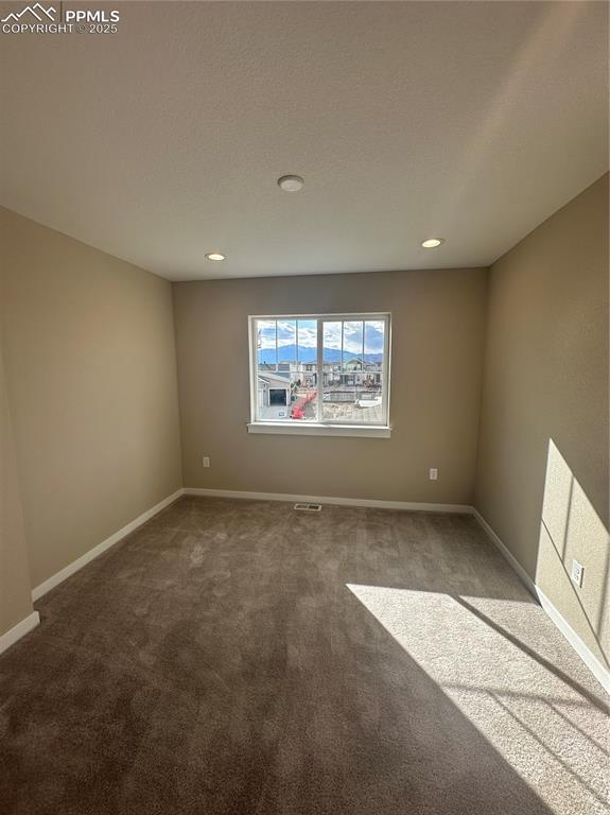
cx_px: 305
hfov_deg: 85.6
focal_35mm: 14
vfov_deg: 102.1
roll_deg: -1.0
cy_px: 408
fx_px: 329
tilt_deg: -6.4
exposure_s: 1/392
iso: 40
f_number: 2.2
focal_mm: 2.22
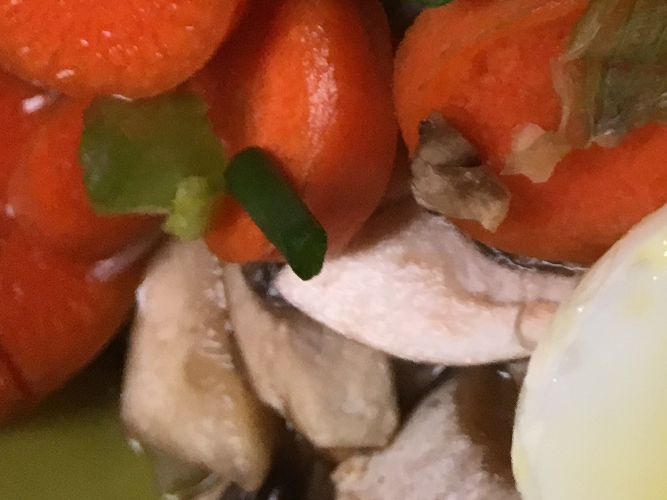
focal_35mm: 104
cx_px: 746
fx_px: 2004
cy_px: -346
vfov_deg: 13.1
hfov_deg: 18.2
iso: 64
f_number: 2.2
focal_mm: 4.15
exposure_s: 1/30
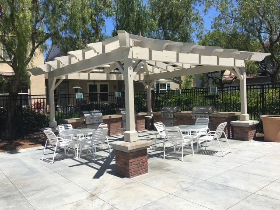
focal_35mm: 29
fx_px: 235
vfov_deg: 48.2
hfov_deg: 61.7
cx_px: 140
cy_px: 105
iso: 25
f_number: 2.2
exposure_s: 1/1068
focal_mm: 4.15
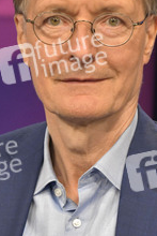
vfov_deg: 16.1
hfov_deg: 10.8
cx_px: 83
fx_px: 829
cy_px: 113
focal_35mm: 127
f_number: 6.3
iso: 2500
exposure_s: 1/200
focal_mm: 70
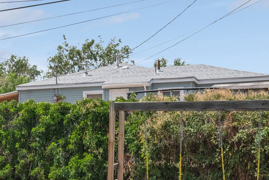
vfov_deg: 18.9
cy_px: 140
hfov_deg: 26.9
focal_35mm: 72
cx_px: 10
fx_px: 535
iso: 1600
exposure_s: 1/1600
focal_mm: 22.5
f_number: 8
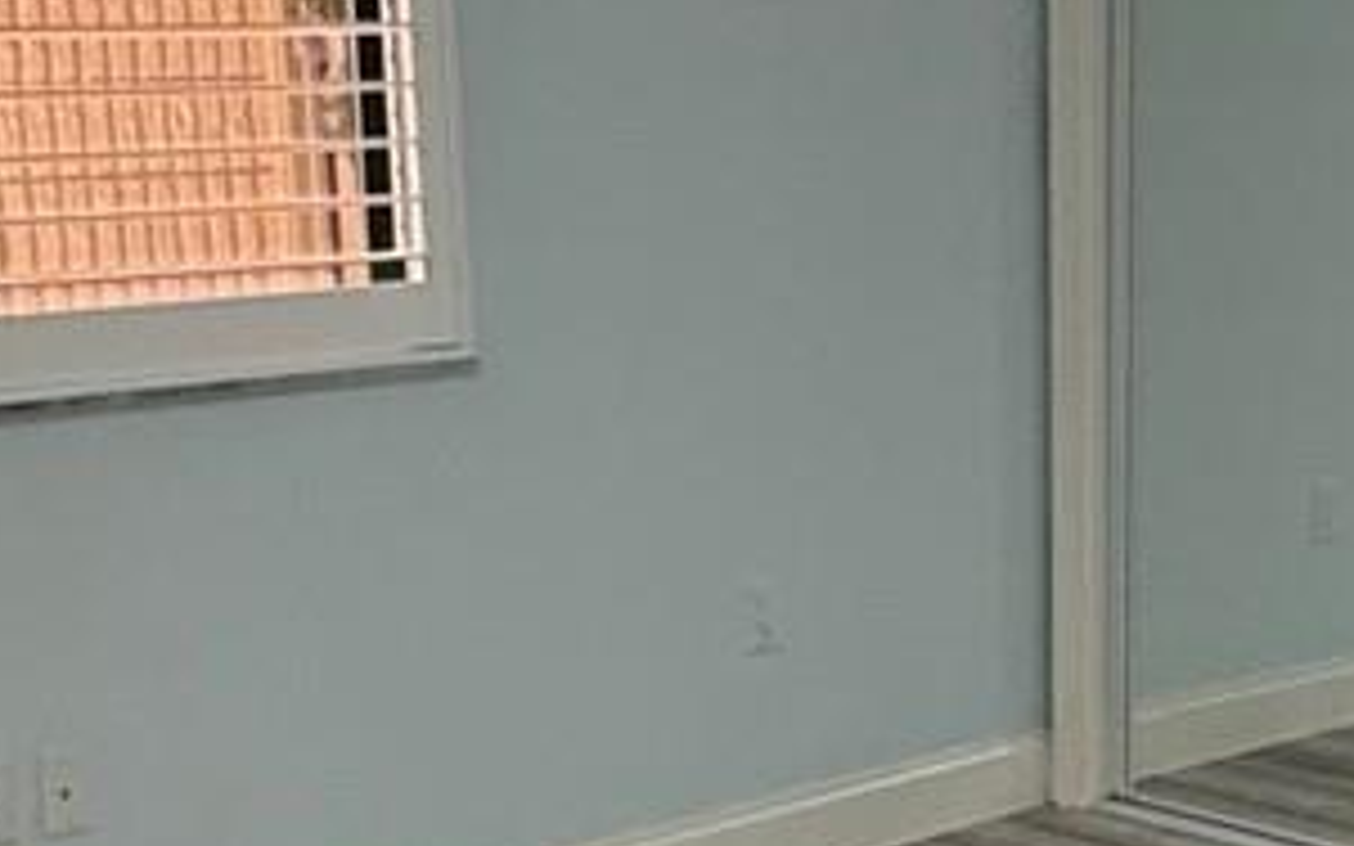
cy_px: 729
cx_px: 1116
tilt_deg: -14.2
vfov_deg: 16.3
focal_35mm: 79
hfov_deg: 25.6
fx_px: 2915
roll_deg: -0.6
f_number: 2.2
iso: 400
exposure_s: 1/120
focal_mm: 2.22
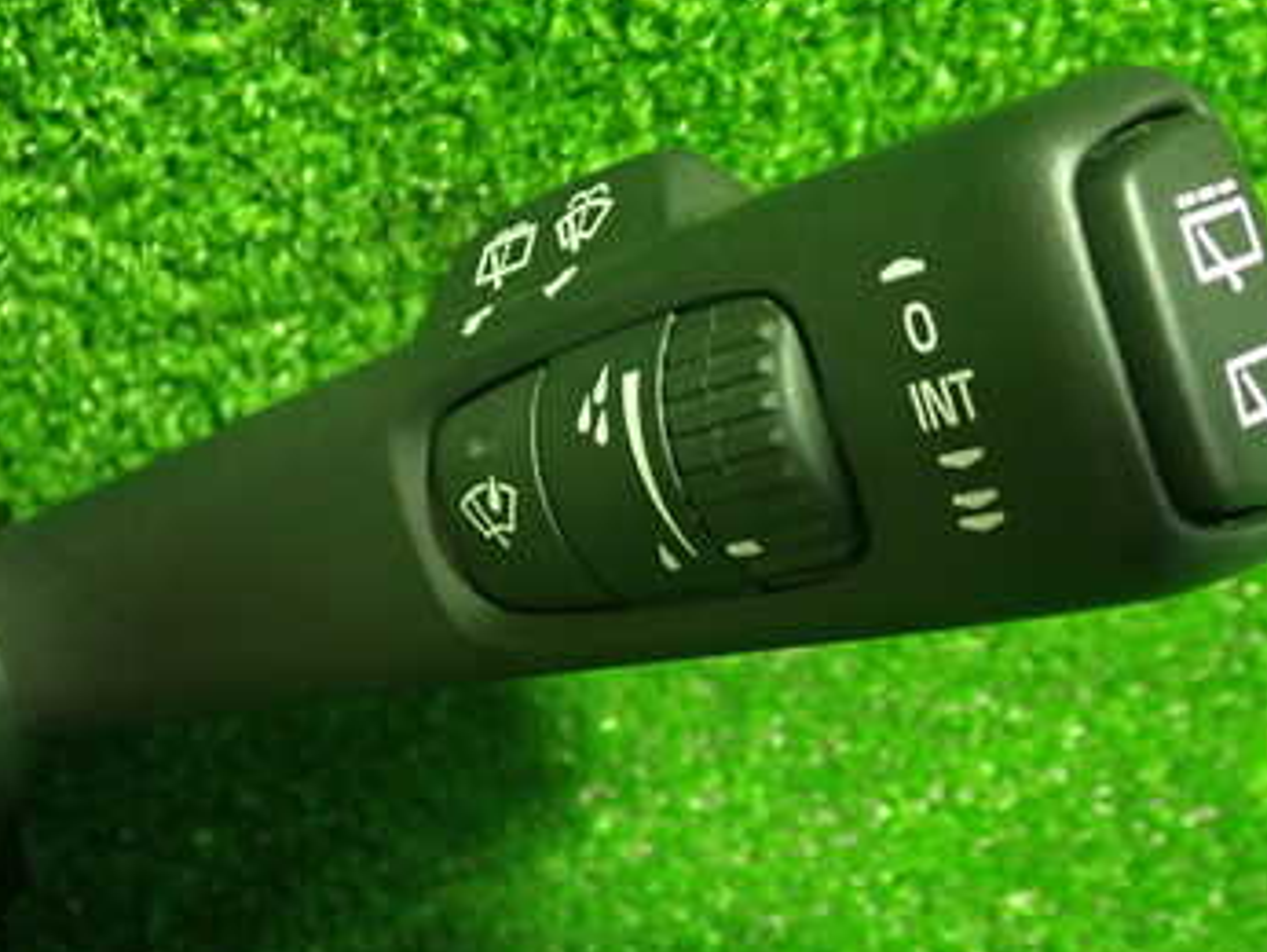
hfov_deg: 36.7
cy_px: 450
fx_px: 1905
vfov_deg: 28.1
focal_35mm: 52
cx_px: 725
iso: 500
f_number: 2.3
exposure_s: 1/30
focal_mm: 5.4
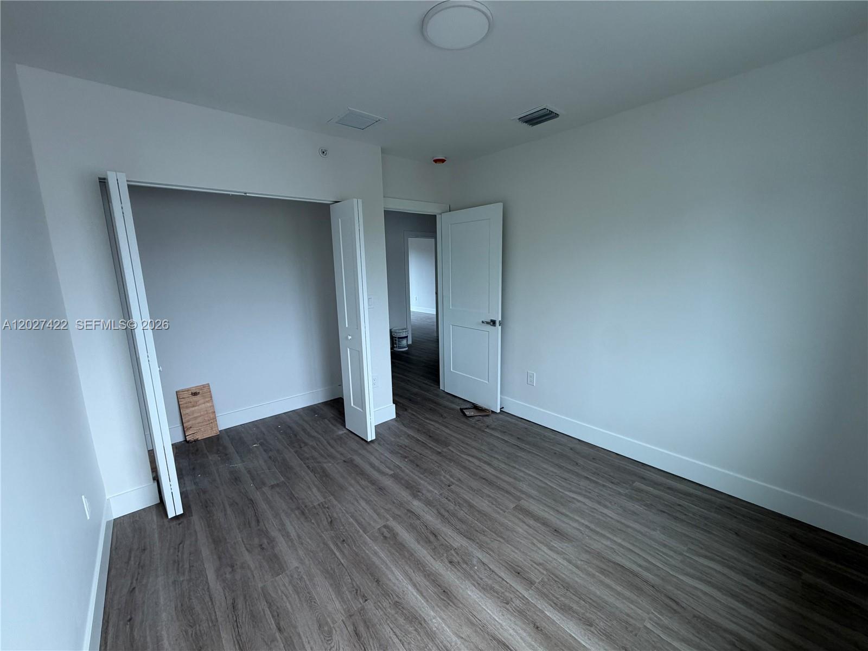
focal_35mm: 14
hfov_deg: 102.1
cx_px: 434
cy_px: 326
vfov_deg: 85.7
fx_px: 351
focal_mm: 2.22
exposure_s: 1/121
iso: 125
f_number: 2.2
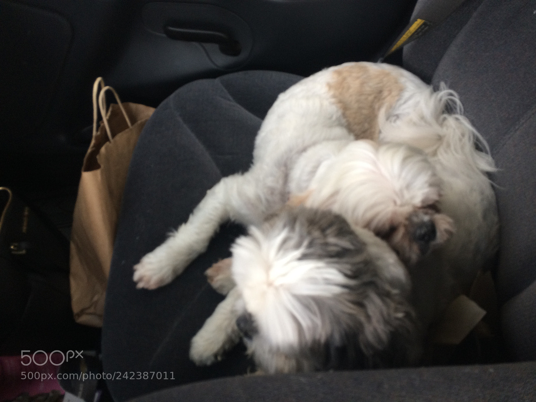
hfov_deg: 61.7
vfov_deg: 48.2
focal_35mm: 29
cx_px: 268
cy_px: 201
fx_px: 449
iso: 64
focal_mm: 4.15
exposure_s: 1/120
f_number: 2.2
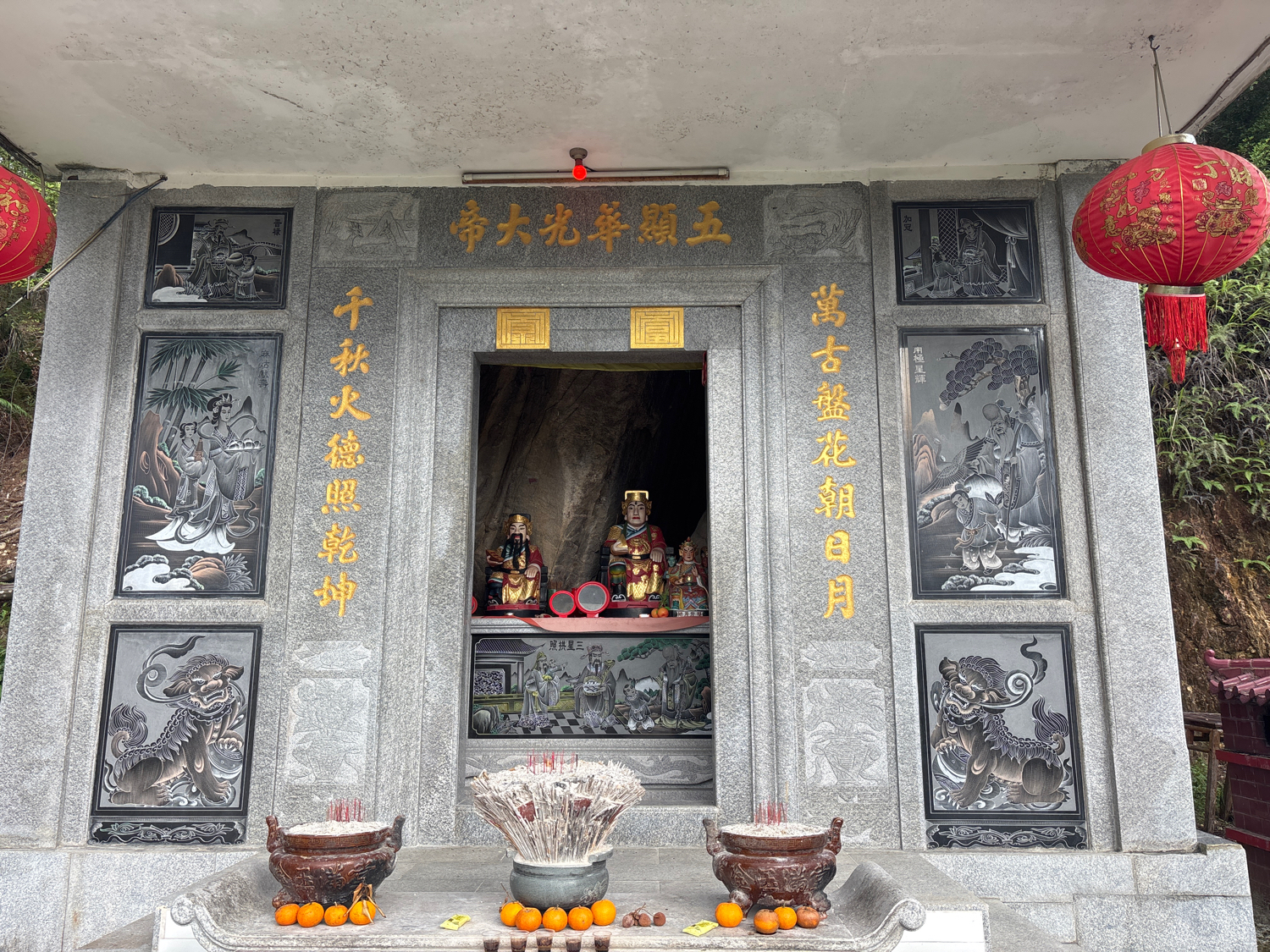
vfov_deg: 53.1
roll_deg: -0.6
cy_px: 476
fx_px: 954
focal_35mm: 26
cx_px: 635
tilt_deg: +10.7
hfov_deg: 67.3
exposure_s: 1/531
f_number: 1.6
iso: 50
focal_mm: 5.96
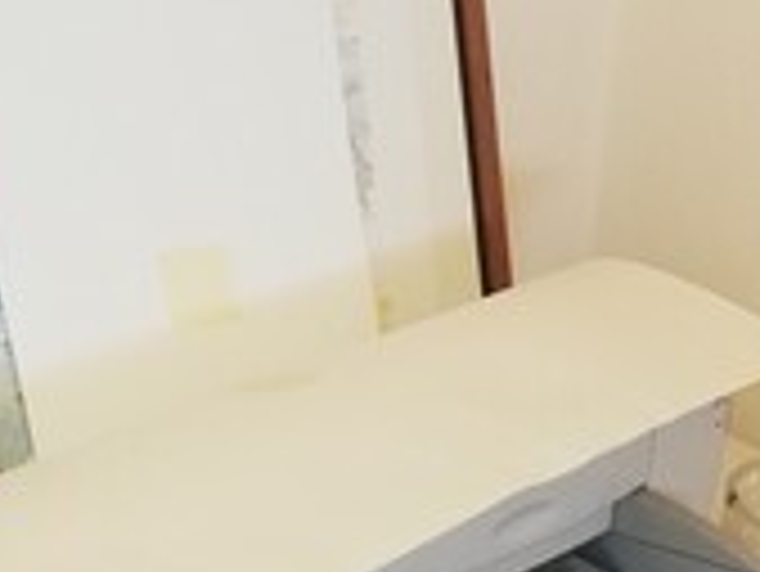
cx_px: 657
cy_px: 901
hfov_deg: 20.1
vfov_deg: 14.2
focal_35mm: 96
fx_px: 2109
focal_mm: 3.81
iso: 250
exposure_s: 1/33.3
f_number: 2.2
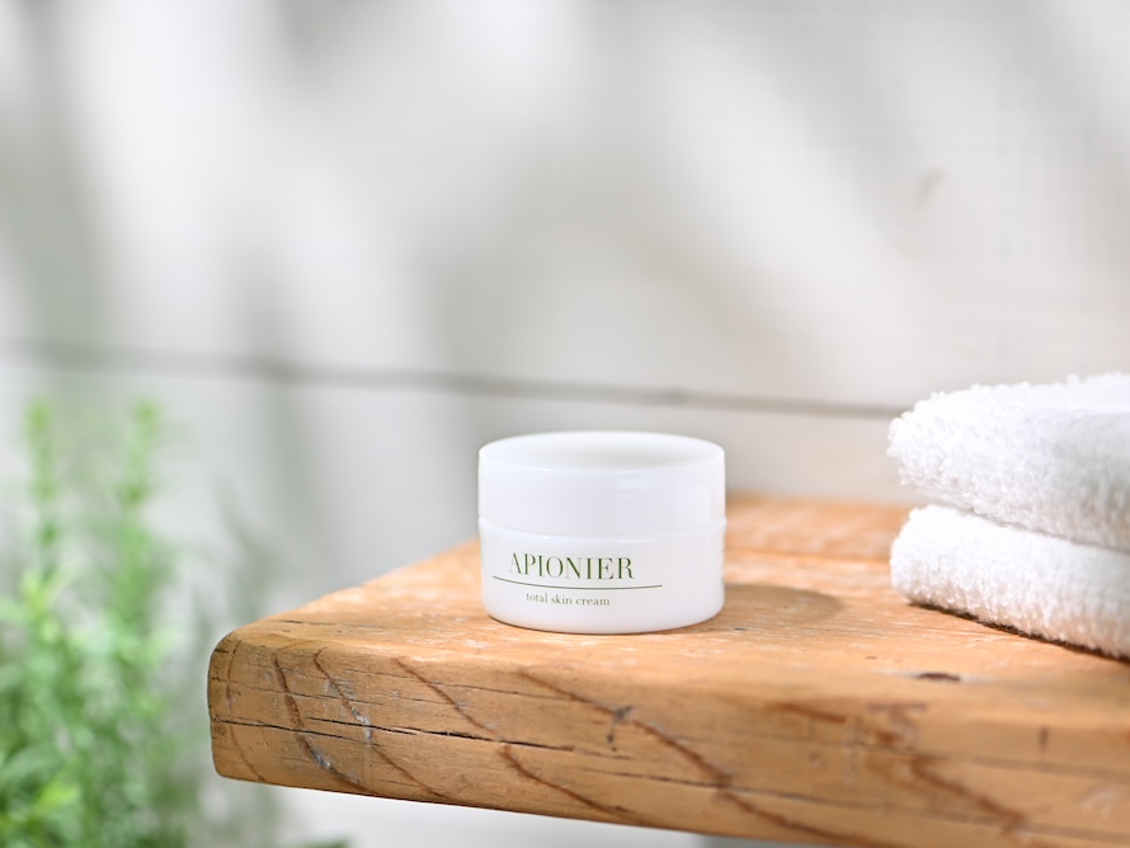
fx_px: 4441
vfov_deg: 10.9
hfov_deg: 14.5
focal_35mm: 136
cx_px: 471
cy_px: 496
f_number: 4
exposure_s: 1/160
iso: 100
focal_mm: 105
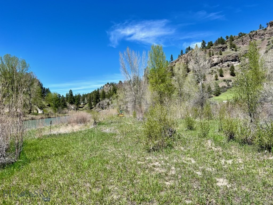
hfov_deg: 67.3
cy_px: 102
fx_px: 205
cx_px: 136
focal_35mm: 26
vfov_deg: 53.1
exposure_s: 1/3831
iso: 50
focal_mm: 5.7
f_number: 1.5
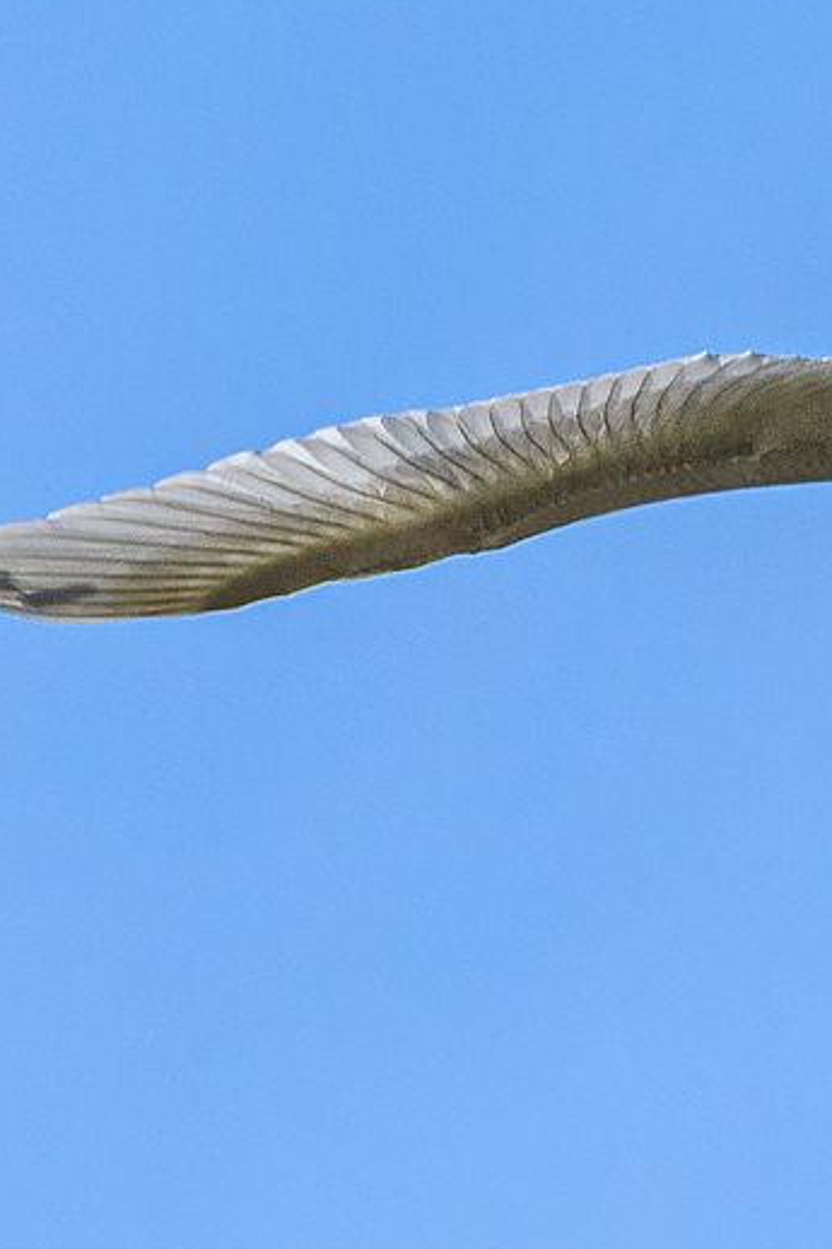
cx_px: 1088
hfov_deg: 0.7
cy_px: 354
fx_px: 72323
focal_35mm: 2085
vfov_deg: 1.0
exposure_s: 1/2500
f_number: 7.1
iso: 400
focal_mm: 600
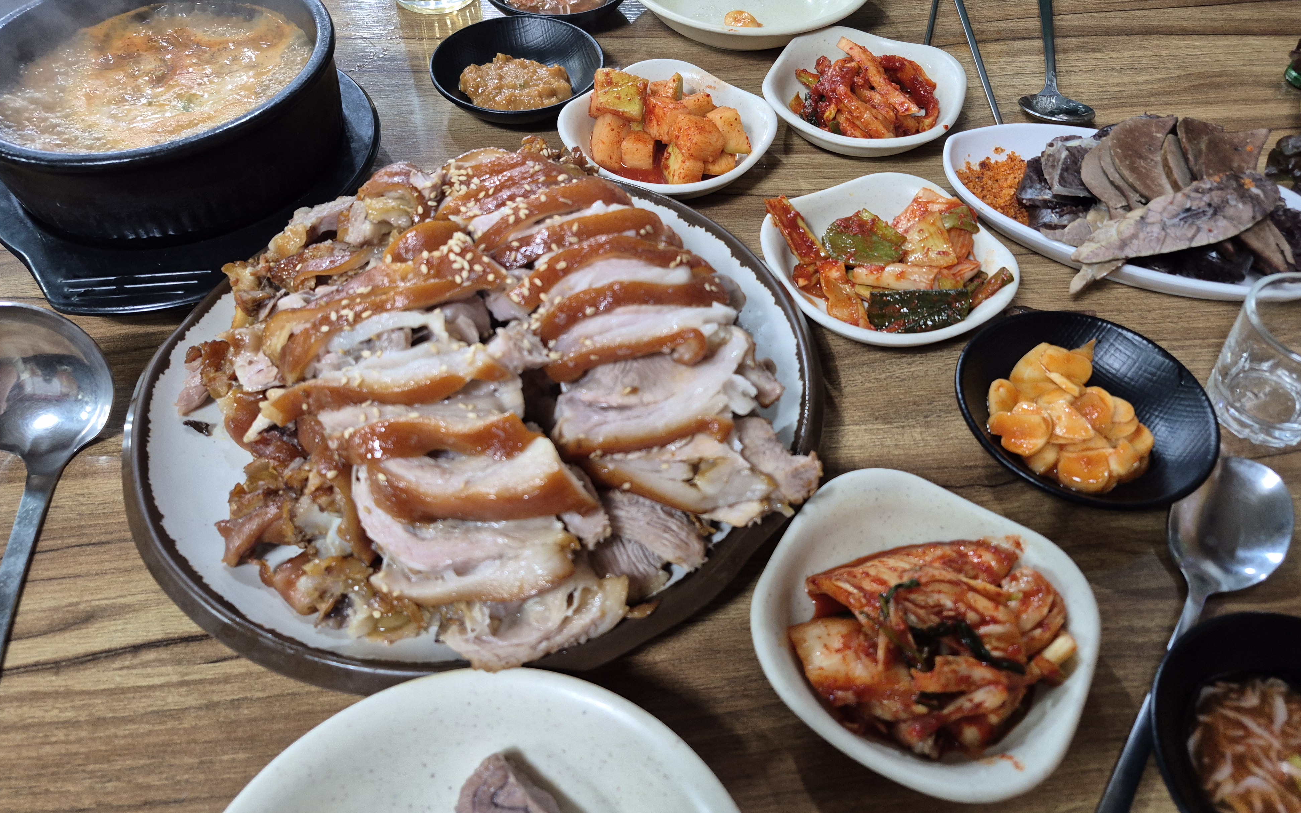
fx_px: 886
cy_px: 351
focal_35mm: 25
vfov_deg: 49.1
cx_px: 646
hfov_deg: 72.5
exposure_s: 1/120
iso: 400
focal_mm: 5.4
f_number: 1.8
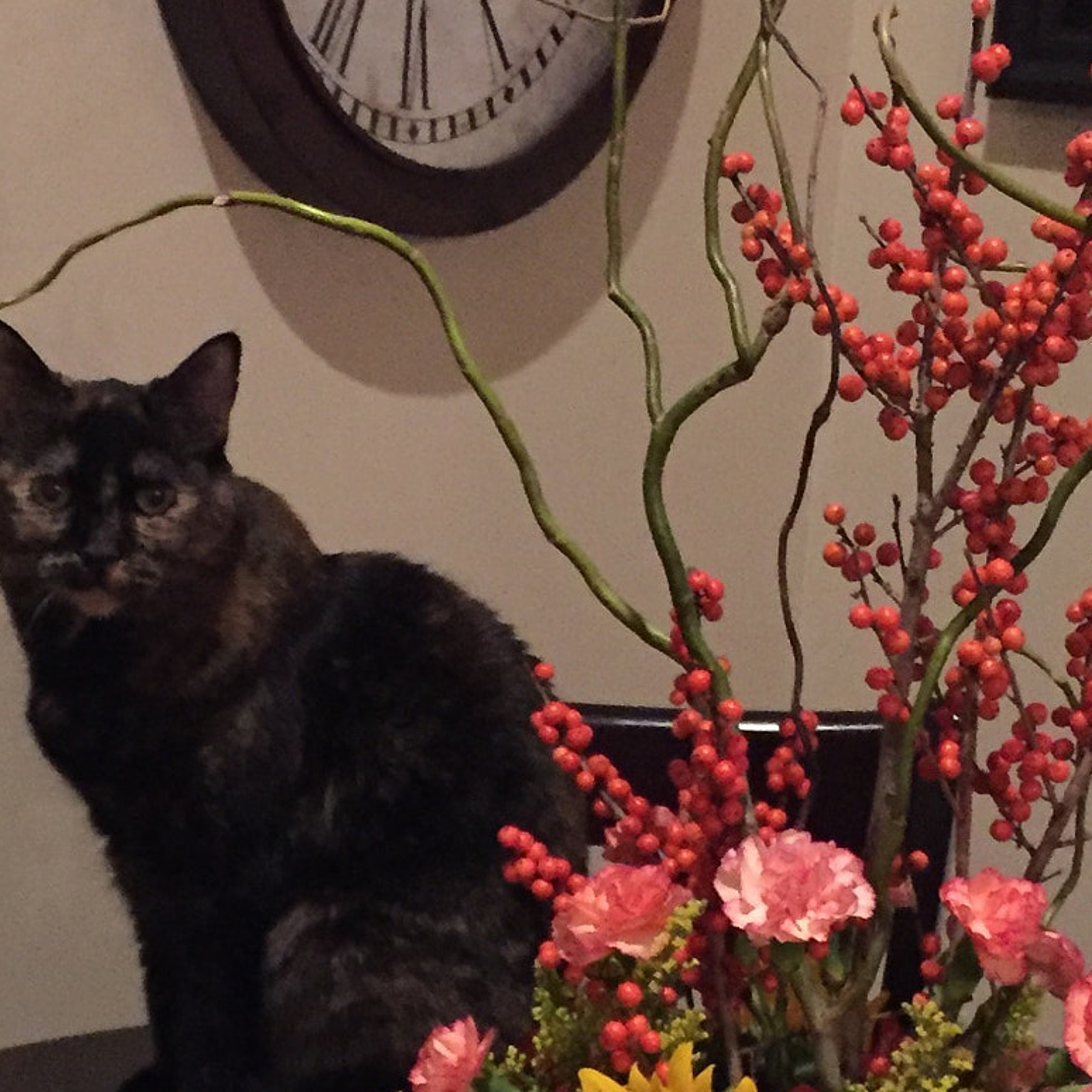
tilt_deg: -15.2
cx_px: 804
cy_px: 494
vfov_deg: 32.2
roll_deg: -0.8
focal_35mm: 53
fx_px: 1892
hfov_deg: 31.7
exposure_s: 1/15
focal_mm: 4.15
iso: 640
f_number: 2.2
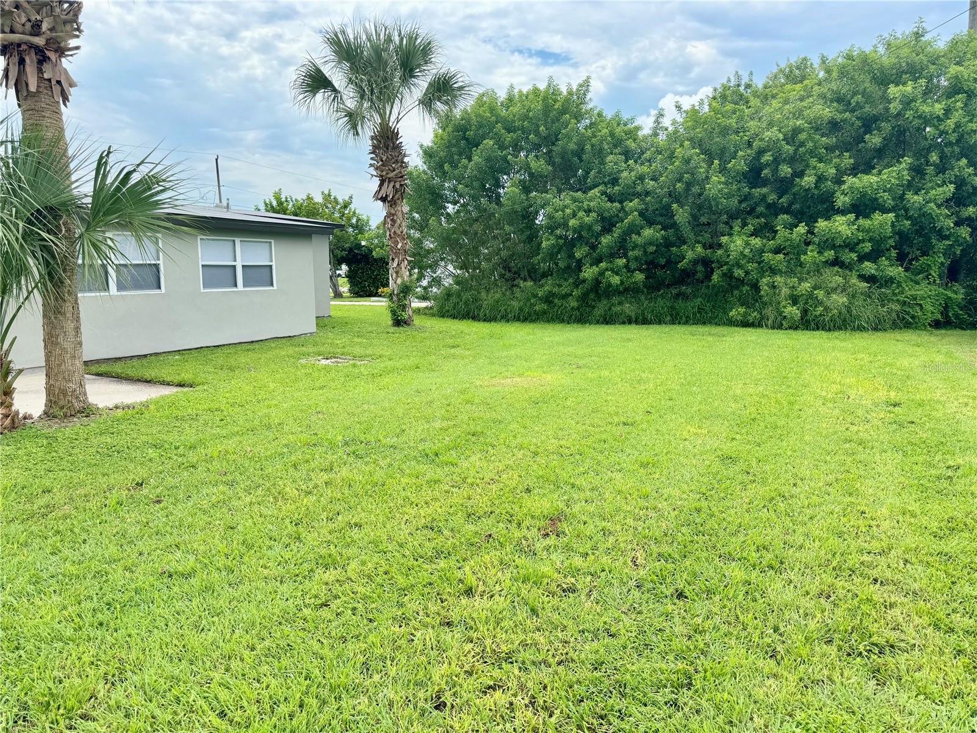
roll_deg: -0.3
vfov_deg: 56.8
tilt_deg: -9.1
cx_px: 488
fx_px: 677
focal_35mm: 24
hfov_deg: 71.6
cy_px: 366
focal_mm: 6.76
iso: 80
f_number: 1.78
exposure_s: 1/2710
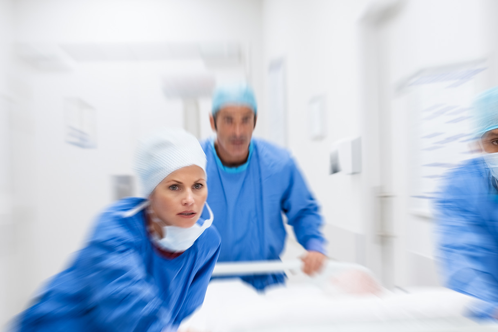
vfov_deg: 16.6
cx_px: 369
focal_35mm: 82
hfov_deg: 24.5
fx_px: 1134
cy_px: 197
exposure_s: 1/80
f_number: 3.2
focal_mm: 50
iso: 400
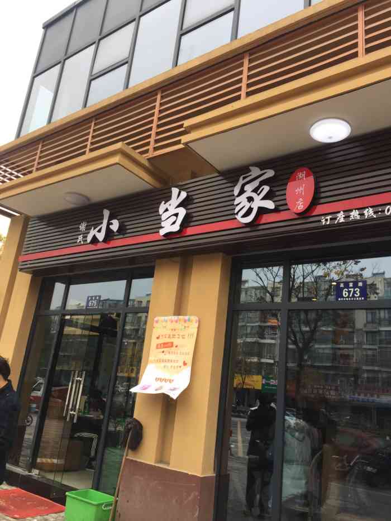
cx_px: 196
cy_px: 260
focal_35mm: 29
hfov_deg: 48.2
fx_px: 437
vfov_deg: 61.7
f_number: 2.2
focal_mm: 4.15
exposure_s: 1/264
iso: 32
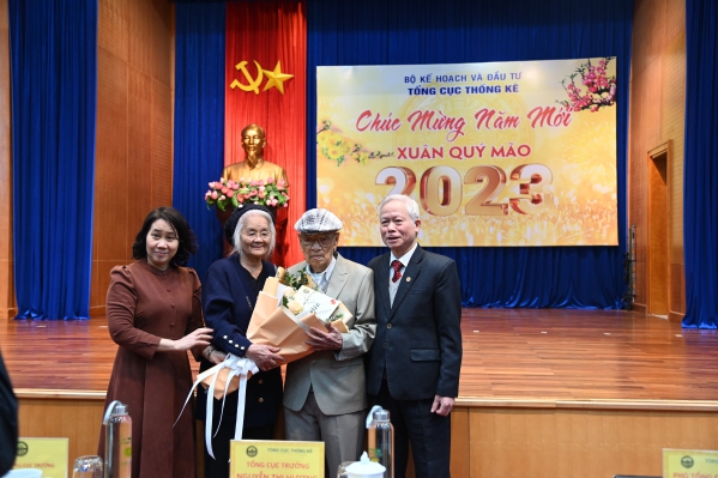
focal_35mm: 44
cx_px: 359
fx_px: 877
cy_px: 239
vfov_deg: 30.5
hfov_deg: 44.5
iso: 1600
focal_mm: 44
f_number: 4
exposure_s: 1/125
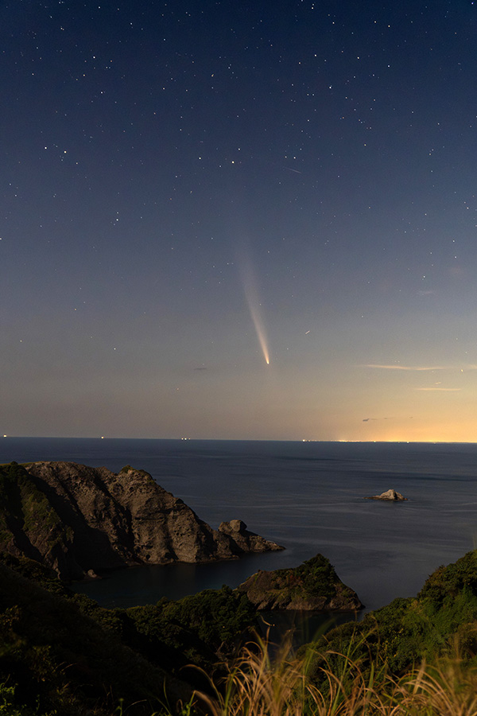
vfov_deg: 55.1
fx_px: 686
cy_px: 358
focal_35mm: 34
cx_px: 238
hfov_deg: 38.4
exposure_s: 10
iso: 1600
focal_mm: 23
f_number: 4
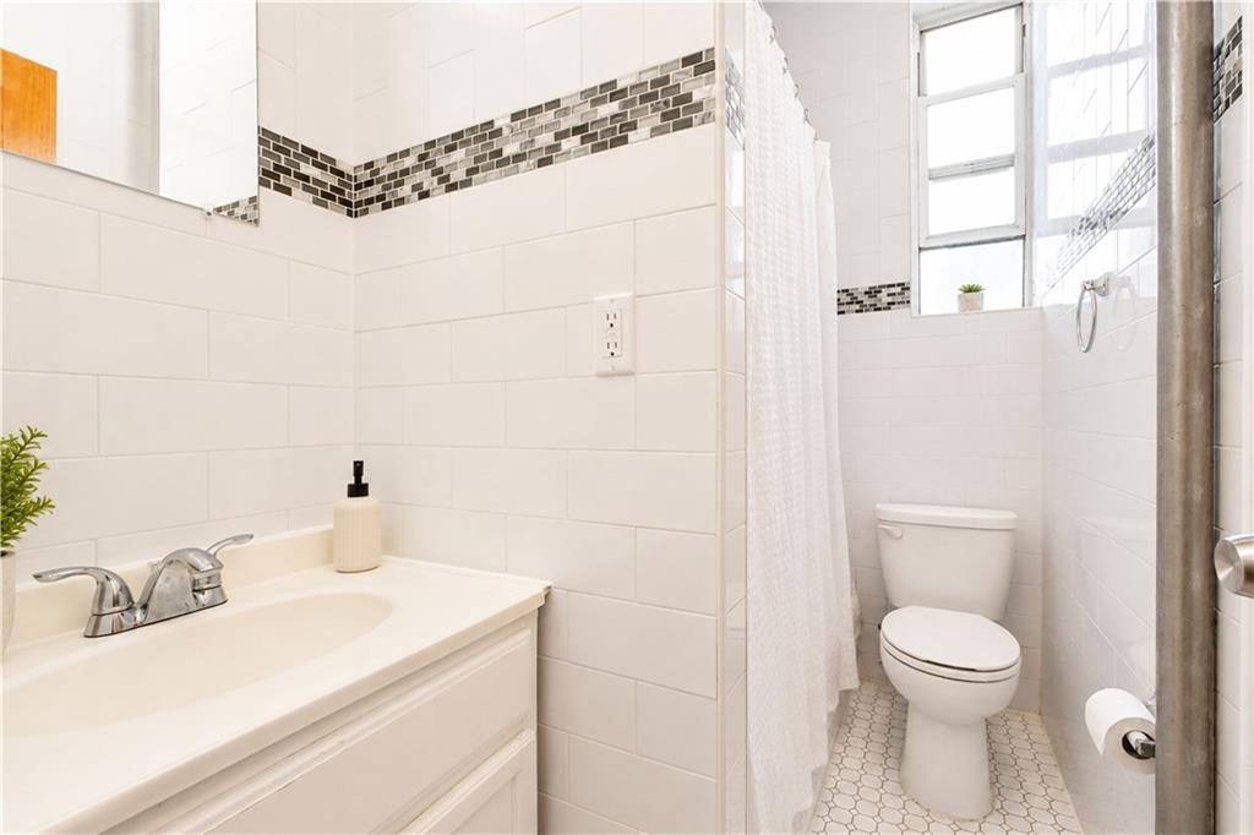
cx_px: 627
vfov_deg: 77.3
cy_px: 418
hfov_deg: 100.4
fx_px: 522
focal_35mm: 15
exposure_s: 1/80
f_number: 6.4
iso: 1250
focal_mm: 10
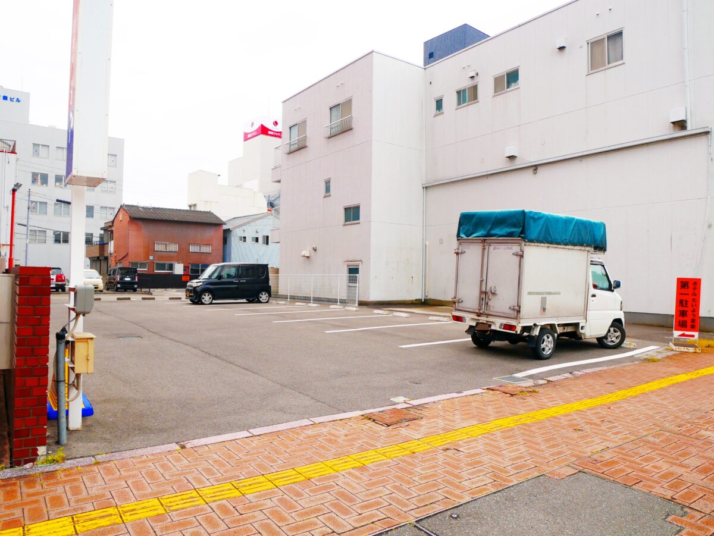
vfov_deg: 56.8
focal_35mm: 24
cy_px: 268
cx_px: 357
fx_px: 495
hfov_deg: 71.6
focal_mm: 12
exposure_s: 1/400
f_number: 7.1
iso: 200
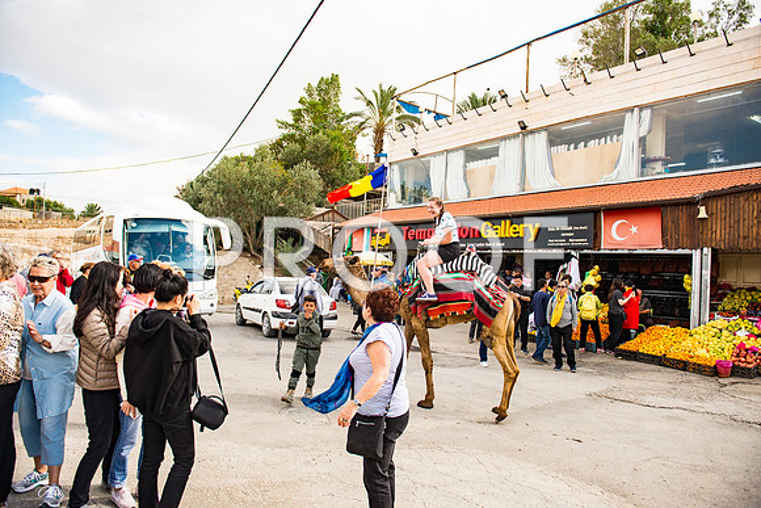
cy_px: 254
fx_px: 507
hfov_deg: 73.7
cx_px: 380
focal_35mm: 24
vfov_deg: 53.2
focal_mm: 24
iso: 200
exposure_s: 1/1600
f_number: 2.8
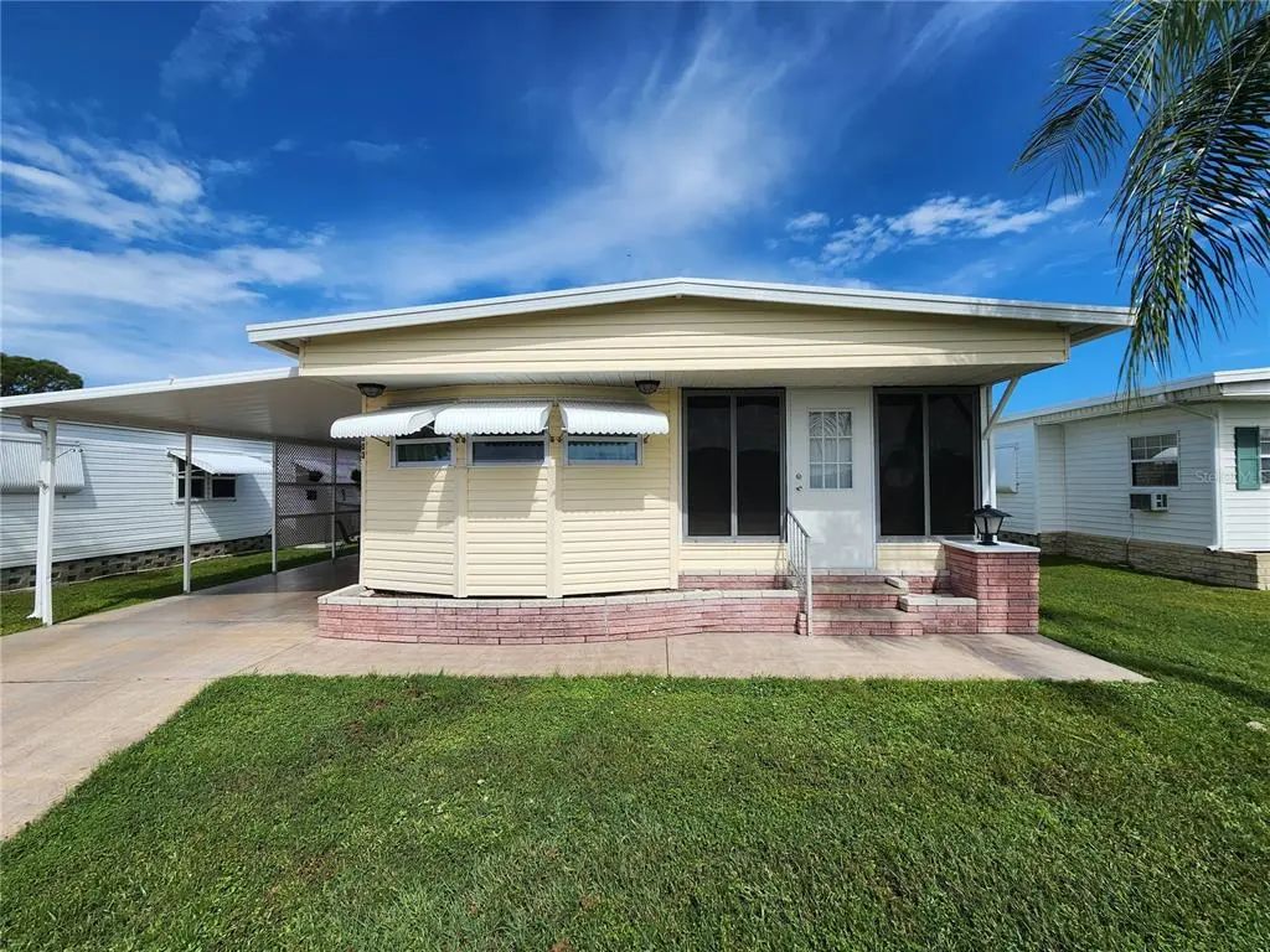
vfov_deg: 89.9
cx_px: 635
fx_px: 477
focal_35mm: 13
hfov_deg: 106.2
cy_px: 476
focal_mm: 2.2
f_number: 2.2
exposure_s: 1/2607
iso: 50
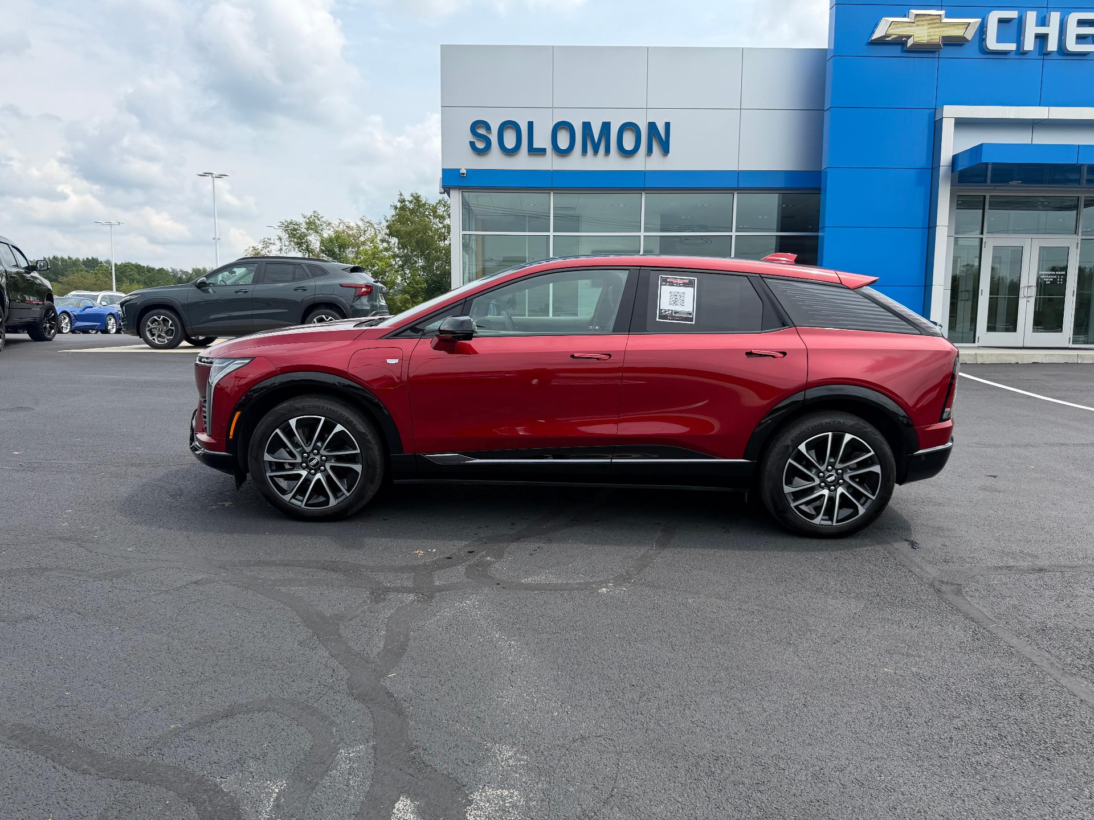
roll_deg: -0.3
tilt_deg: -5.8
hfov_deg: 71.6
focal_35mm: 24
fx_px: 758
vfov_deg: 56.8
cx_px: 547
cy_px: 410
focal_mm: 6.76
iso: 80
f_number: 1.78
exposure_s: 1/3145
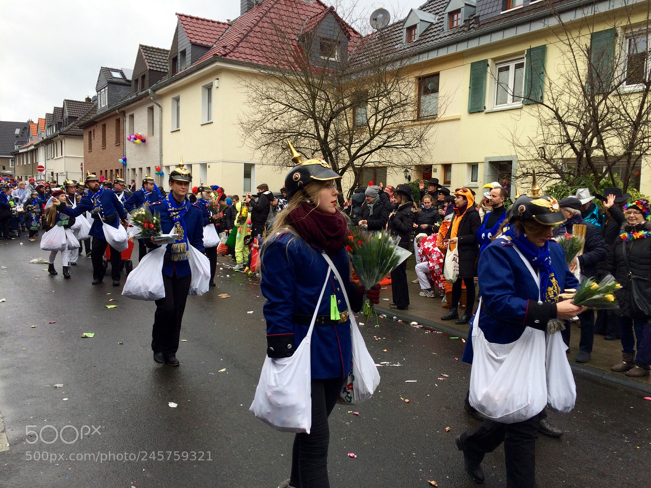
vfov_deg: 48.2
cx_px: 326
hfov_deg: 61.7
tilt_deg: -6.1
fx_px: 545
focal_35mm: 29
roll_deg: -1.0
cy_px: 244
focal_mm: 4.15
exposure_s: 1/554
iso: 32
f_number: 2.2
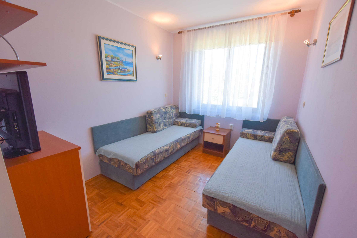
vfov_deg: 77.3
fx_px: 149
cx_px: 178
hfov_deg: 100.4
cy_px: 119
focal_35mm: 15
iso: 400
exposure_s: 1/100
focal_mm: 10
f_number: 5
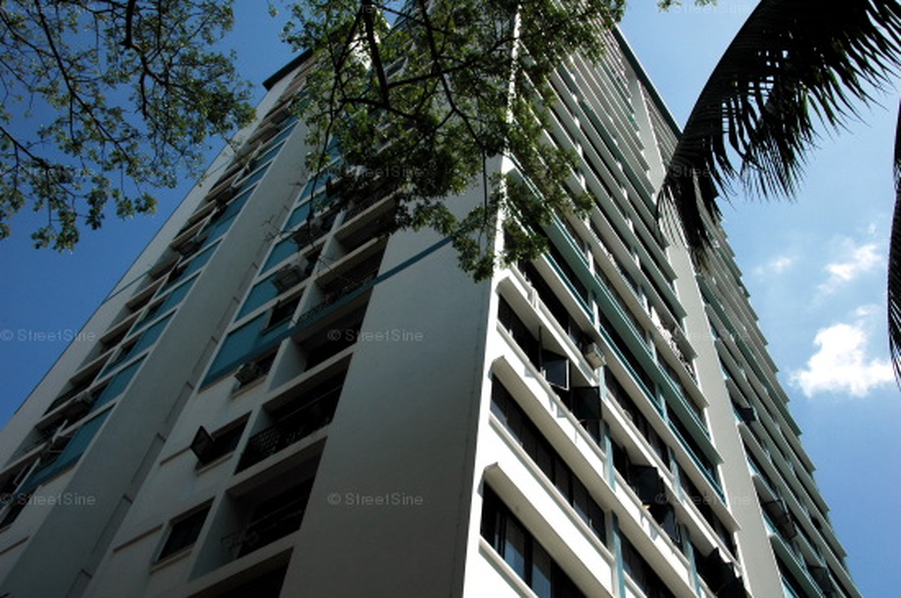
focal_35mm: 36
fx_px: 900
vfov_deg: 36.8
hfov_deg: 53.2
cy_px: 299
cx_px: 450
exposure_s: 1/400
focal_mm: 24
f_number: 14
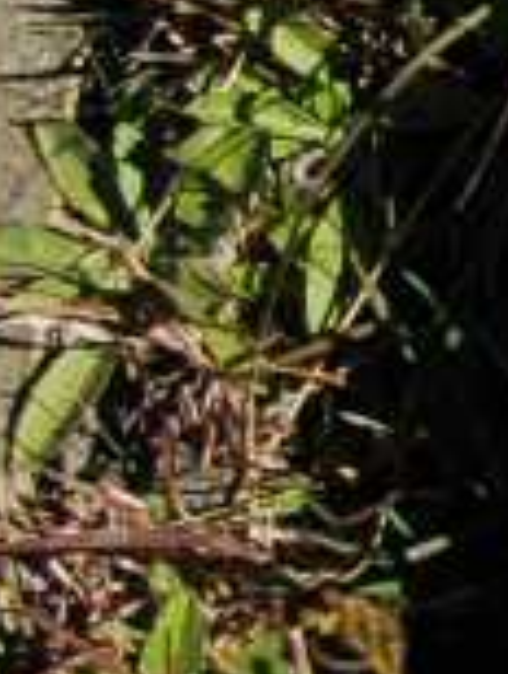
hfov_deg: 3.9
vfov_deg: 5.7
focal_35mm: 348
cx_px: 2356
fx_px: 6785
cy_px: 151
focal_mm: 31
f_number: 6.3
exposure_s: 1/500
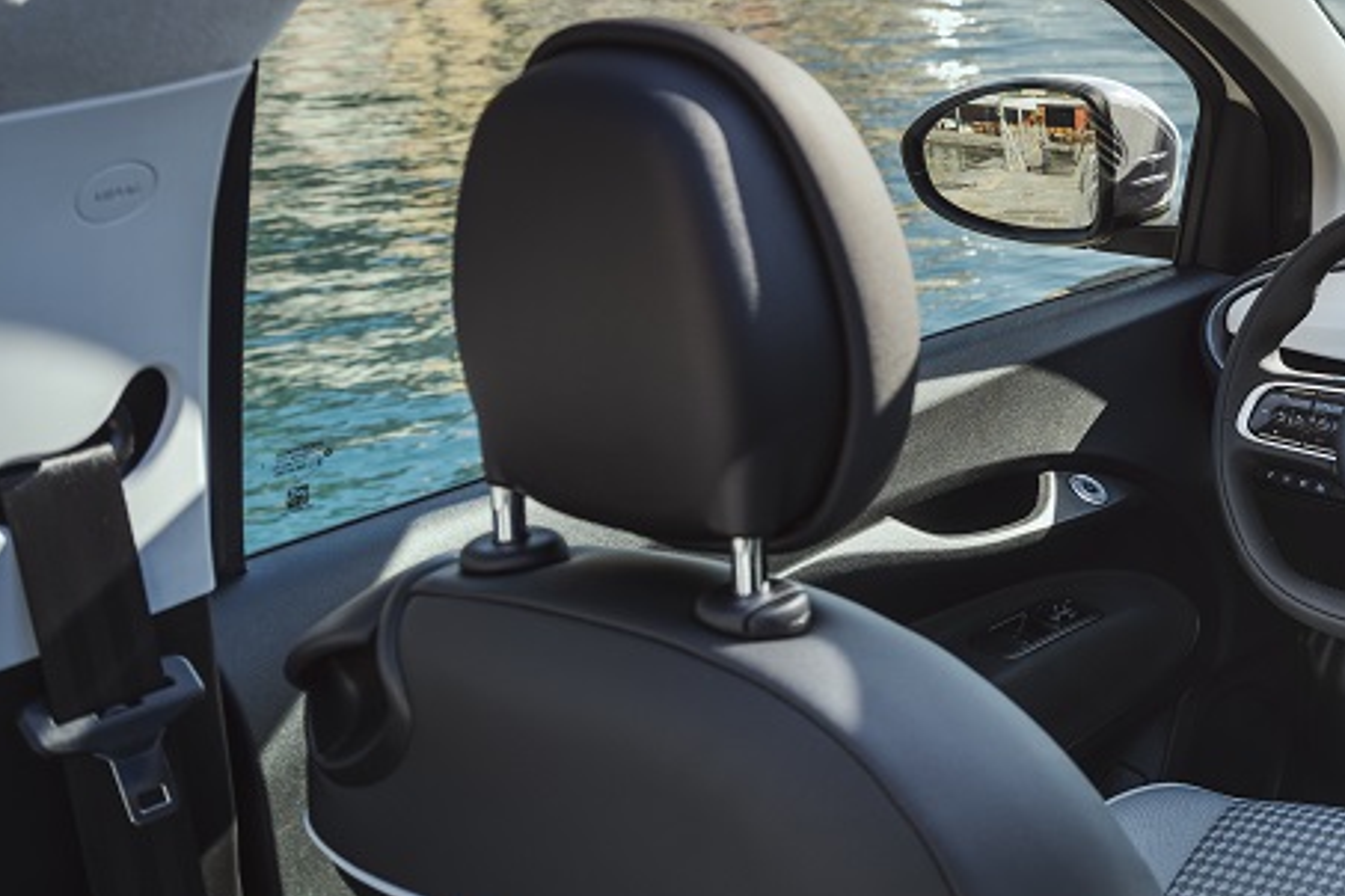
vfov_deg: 25.5
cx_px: 1473
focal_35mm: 53
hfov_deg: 33.0
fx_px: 1980
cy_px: 362
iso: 50
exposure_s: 1/100
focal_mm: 24
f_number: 4.5
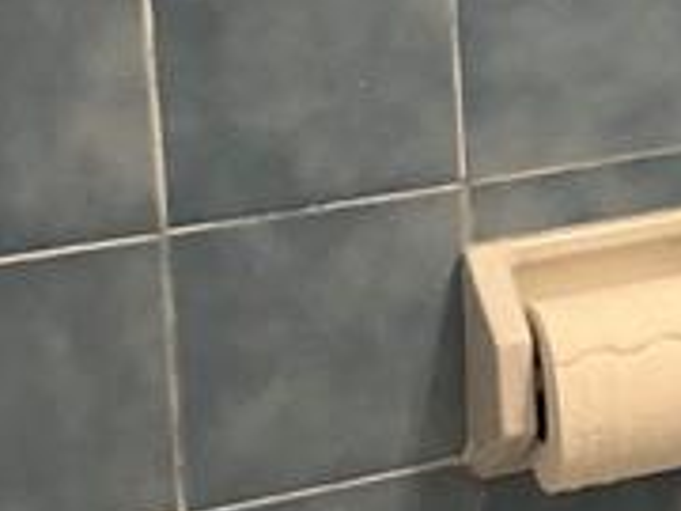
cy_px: -322
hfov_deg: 10.9
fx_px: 3128
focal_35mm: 159
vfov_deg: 9.0
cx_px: 1540
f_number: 1.8
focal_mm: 3
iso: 100
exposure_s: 1/60
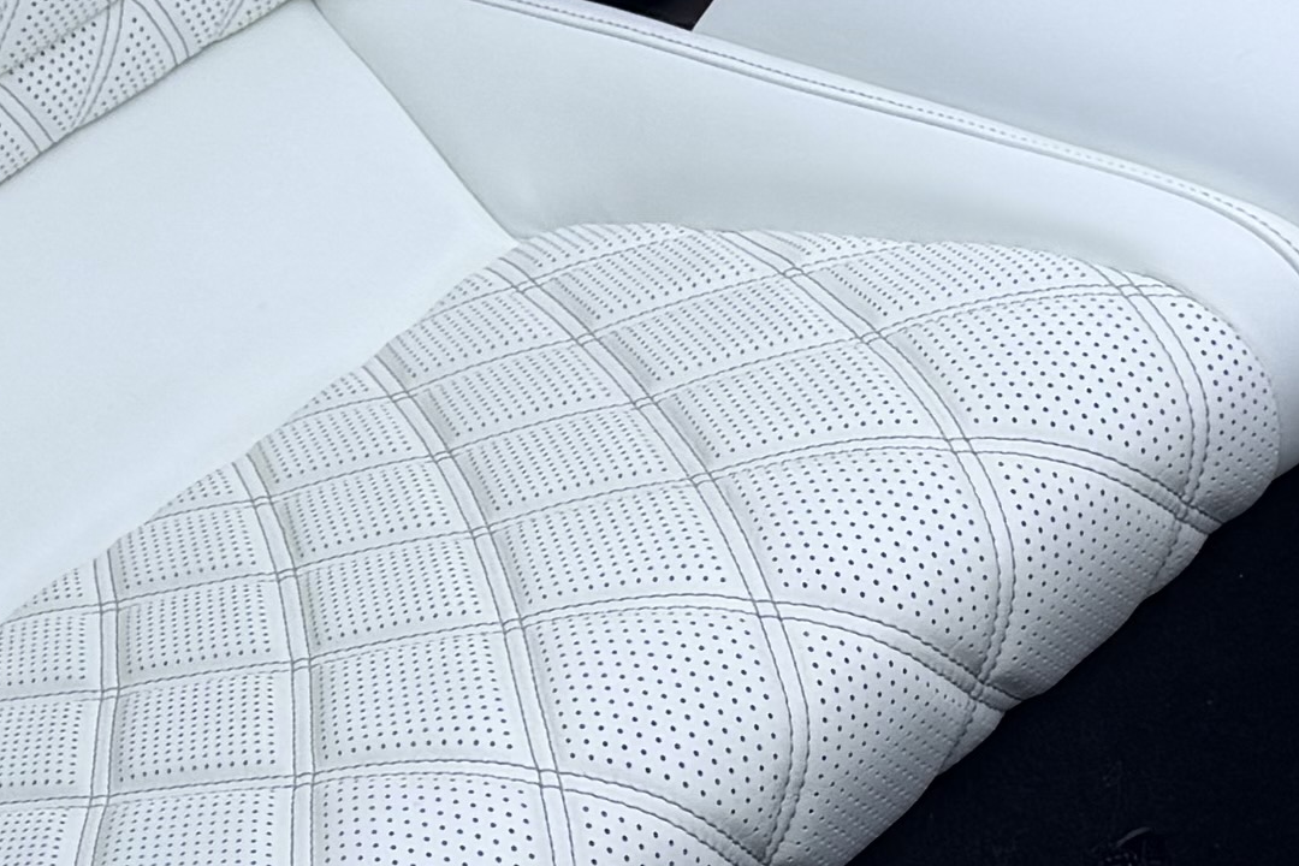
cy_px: -281
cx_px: 684
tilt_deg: -36.0
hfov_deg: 15.5
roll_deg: +2.2
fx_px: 4763
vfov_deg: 10.2
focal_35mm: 132
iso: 64
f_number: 1.78
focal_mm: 6.76
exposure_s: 1/271
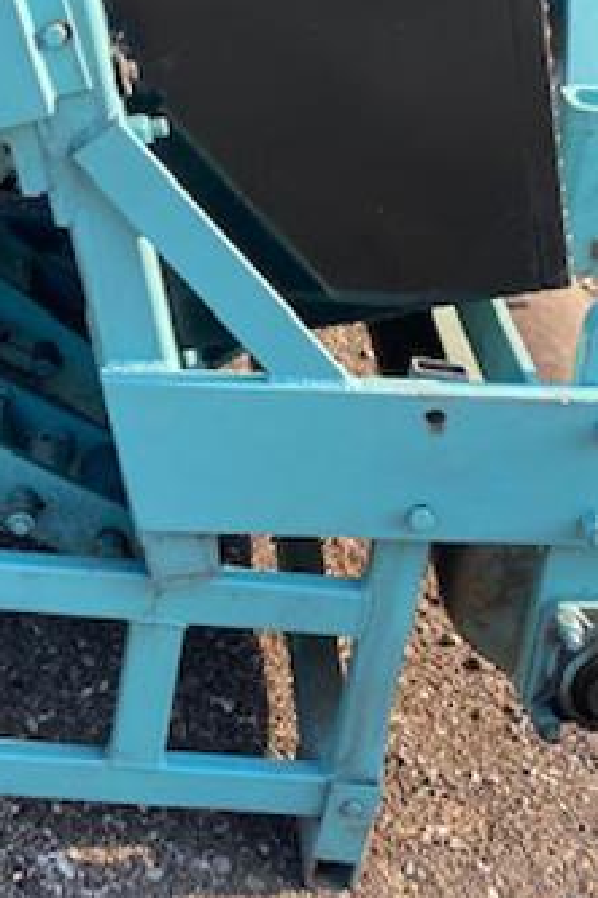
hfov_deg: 20.7
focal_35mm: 65
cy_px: 181
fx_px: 1619
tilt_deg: -24.0
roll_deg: -5.5
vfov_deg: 30.2
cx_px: 145
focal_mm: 4.25
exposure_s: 1/353
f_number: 1.8
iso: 32
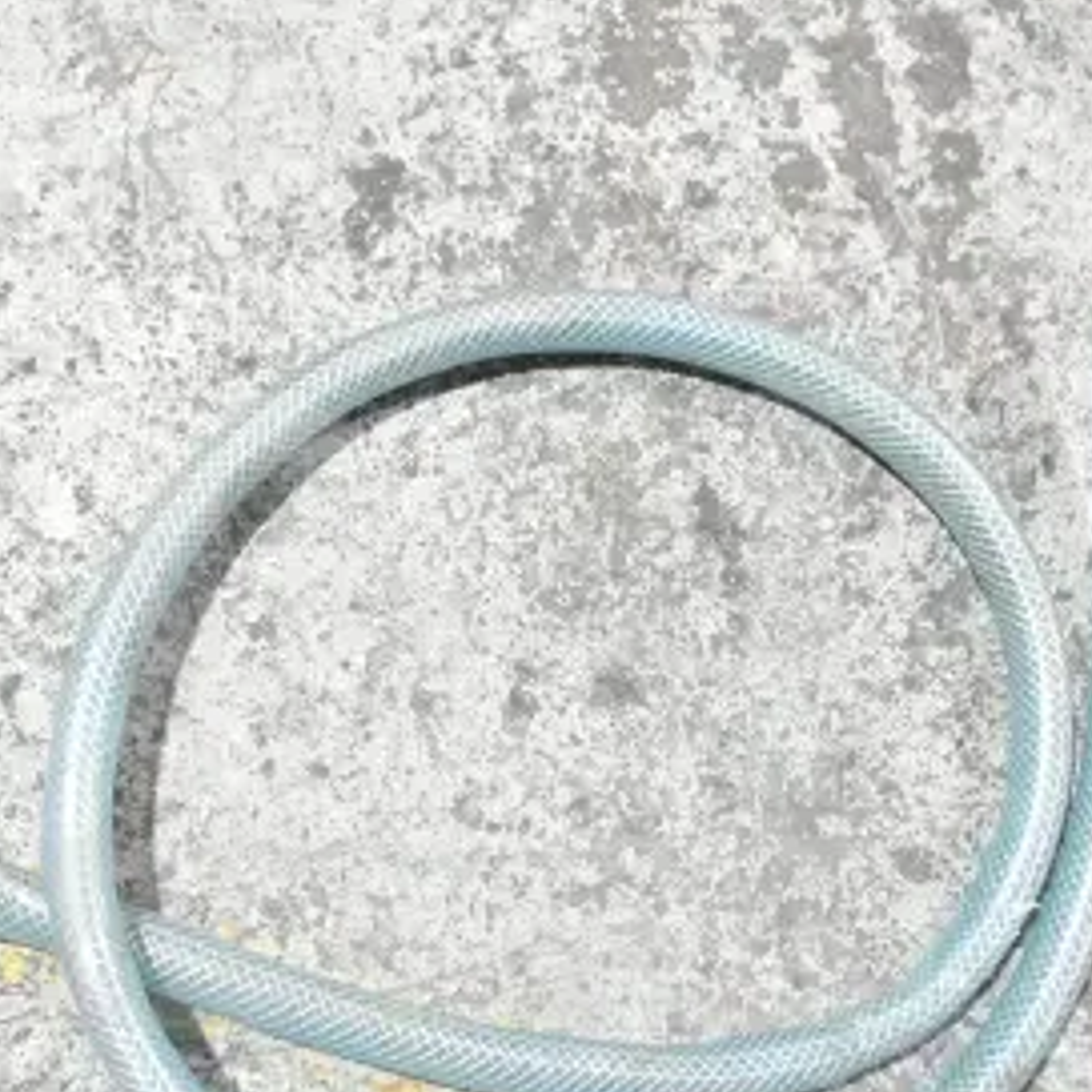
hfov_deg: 28.6
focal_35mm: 60
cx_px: 482
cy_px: 709
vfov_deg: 28.5
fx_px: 2140
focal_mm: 21
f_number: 4.5
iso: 1600
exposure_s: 1/80
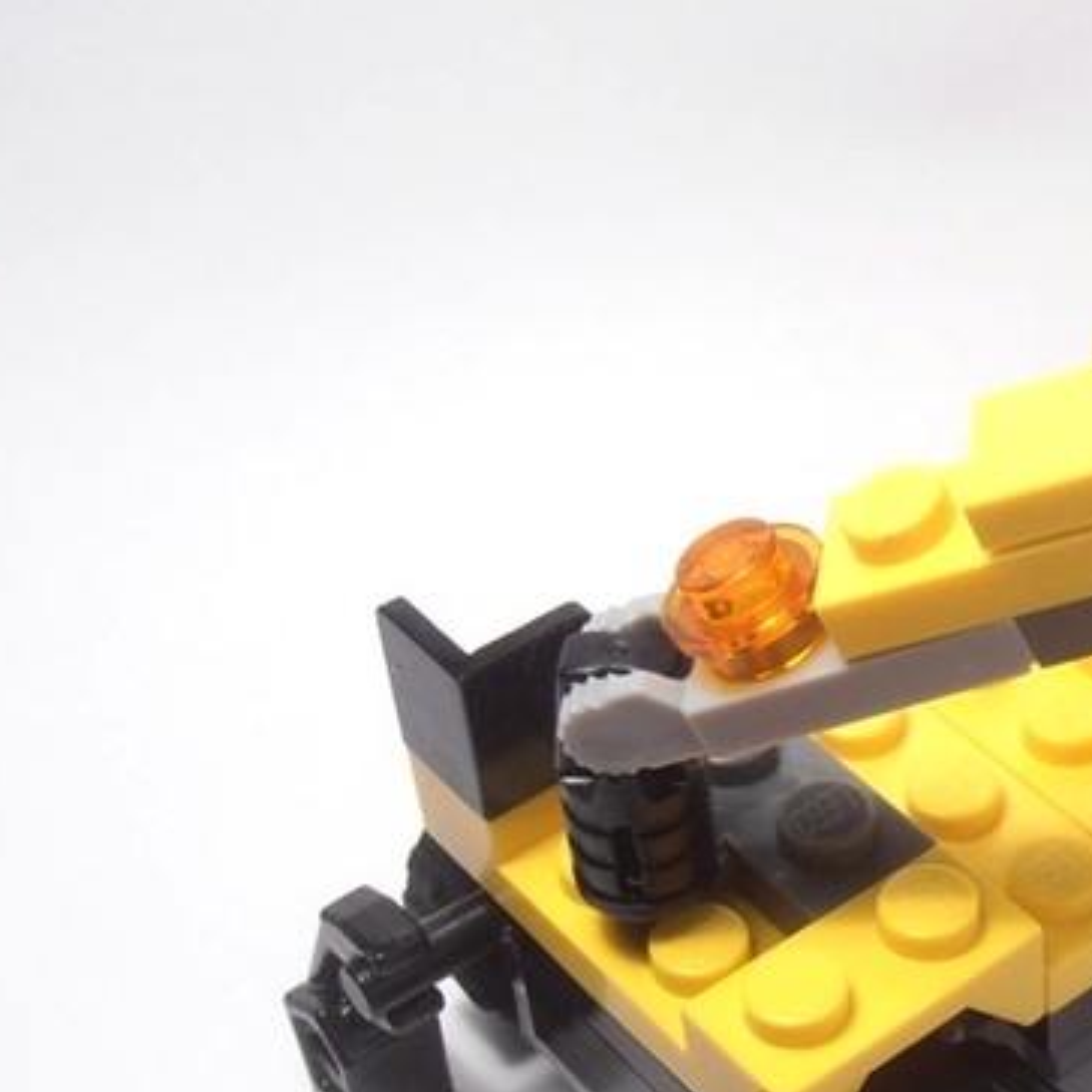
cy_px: 645
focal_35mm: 81
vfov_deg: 21.4
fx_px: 2891
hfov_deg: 20.5
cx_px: 1167
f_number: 3.9
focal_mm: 6.61
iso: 80
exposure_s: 1/60
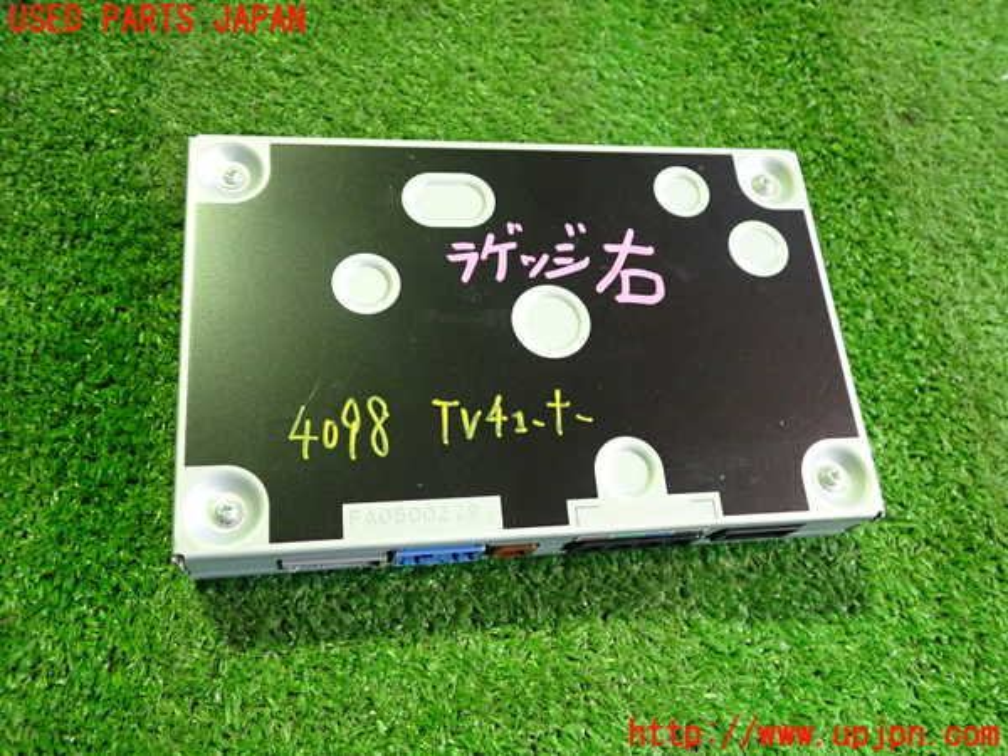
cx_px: 504
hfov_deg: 60.0
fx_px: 874
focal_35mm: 30
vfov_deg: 46.8
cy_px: 378
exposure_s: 1/30
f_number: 2.3
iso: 640
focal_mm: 5.4
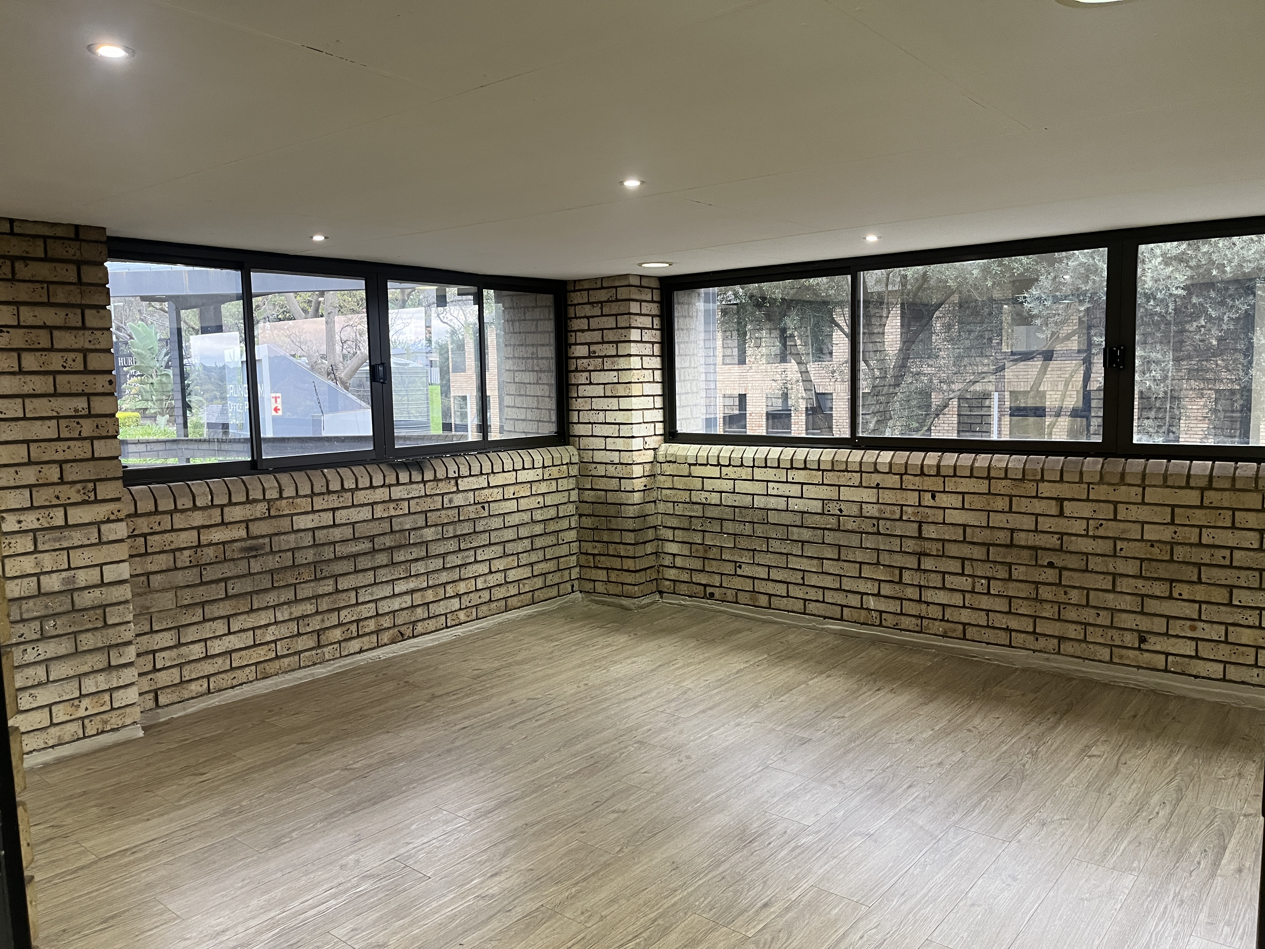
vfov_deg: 53.1
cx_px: 632
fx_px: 950
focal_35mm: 26
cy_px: 474
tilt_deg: -6.7
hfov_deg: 67.3
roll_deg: +0.6
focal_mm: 5.1
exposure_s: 1/50
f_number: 1.6
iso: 200
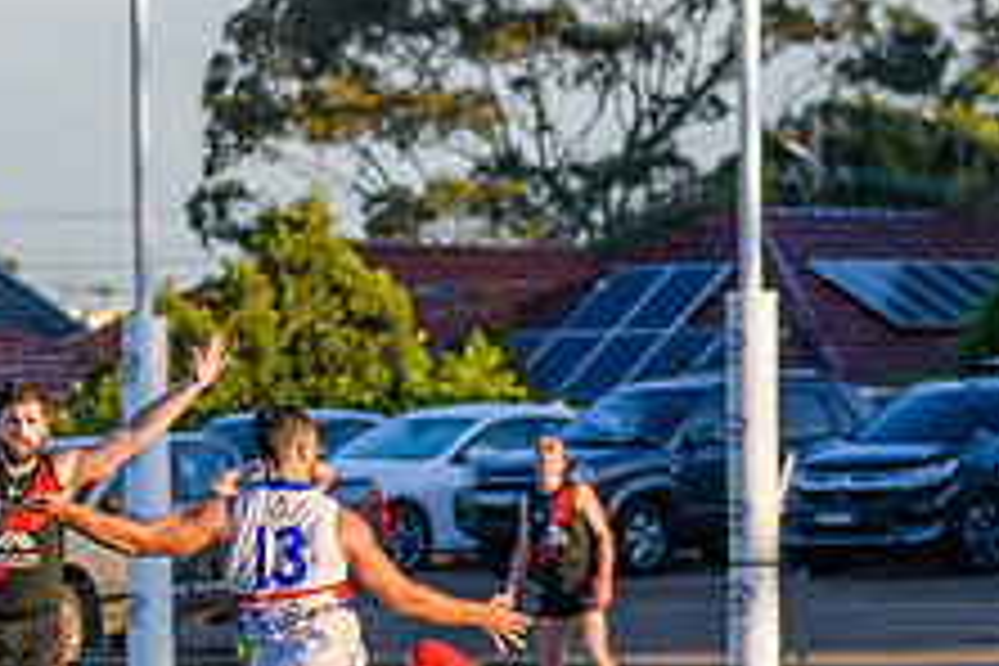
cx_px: 338
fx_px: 14040
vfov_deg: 2.7
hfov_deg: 4.1
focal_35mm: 506
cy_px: 595
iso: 1100
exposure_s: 1/2000
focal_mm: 170
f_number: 5
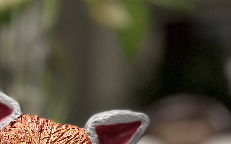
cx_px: 12
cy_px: 250
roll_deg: +0.0
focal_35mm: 75
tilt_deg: -11.7
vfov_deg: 15.3
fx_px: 472
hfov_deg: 26.3
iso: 250
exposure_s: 1/60
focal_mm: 5.1
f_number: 1.6
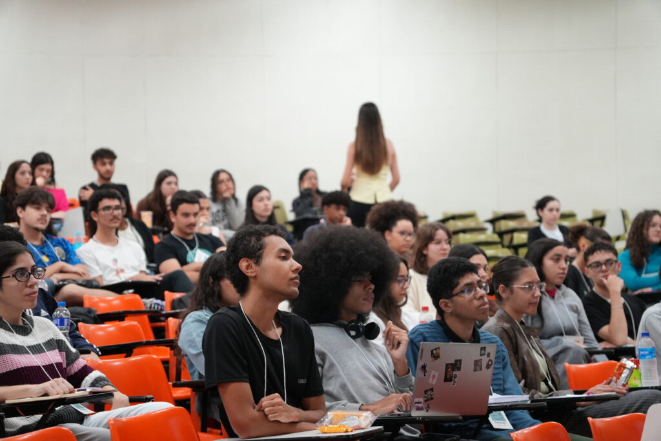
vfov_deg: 16.3
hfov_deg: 24.2
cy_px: 220
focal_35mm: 84
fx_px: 1542
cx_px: 330
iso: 1600
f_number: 2.8
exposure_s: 1/100
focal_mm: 56
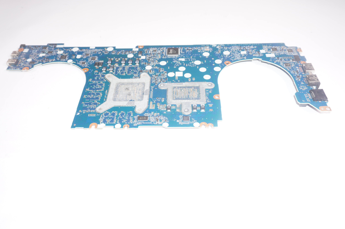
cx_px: 172
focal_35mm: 32
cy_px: 114
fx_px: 302
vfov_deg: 41.6
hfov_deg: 59.5
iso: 200
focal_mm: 21
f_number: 5.6
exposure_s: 1/160
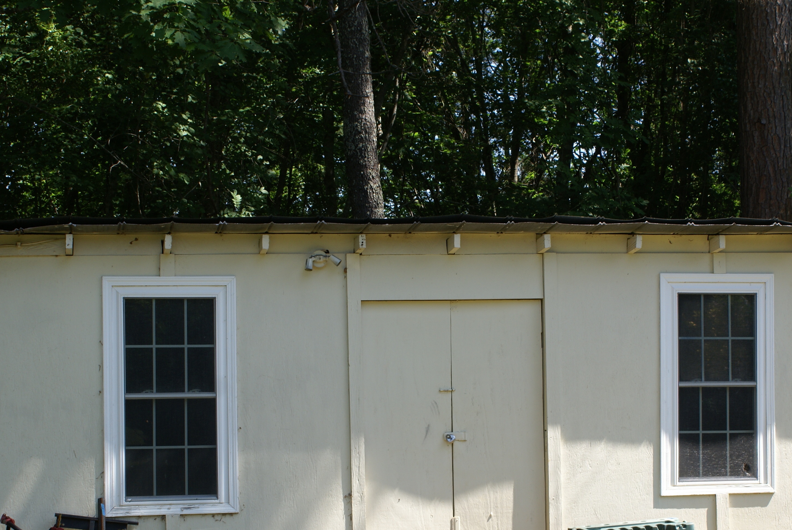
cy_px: 352
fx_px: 1556
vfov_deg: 19.3
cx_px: 419
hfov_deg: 28.5
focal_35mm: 71
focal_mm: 35
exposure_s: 1/80
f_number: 9
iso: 100
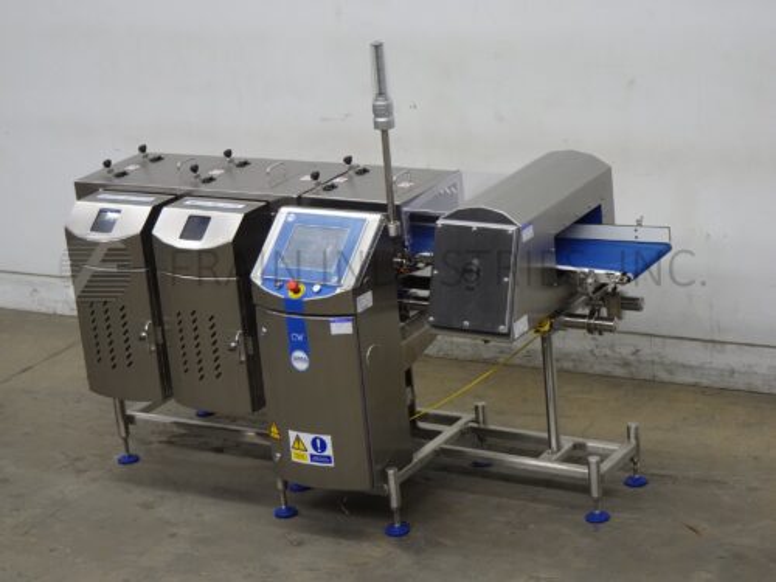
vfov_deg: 16.8
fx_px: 1973
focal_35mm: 88
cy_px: 291
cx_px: 388
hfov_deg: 22.3
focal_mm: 13.86
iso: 640
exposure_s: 1/100
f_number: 5
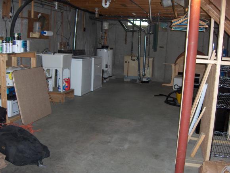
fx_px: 259
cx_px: 115
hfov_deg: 47.8
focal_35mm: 39
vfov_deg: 36.9
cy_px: 86
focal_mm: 8
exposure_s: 1/60
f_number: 2.8
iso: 100
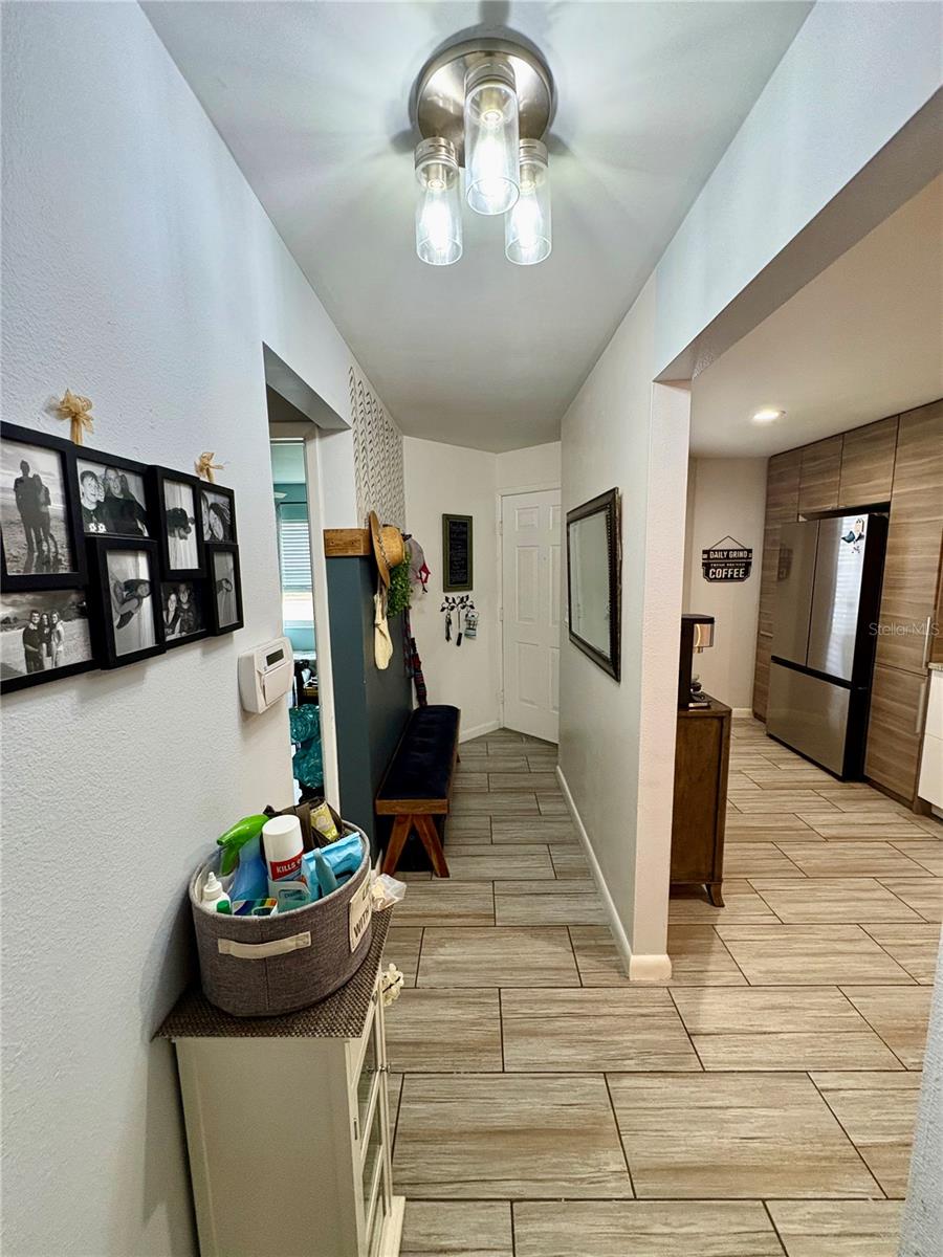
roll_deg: +0.3
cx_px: 472
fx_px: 509
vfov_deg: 102.1
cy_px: 628
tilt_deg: -7.9
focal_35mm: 14
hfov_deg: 85.7
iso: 320
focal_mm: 2.22
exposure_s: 1/60
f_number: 2.2
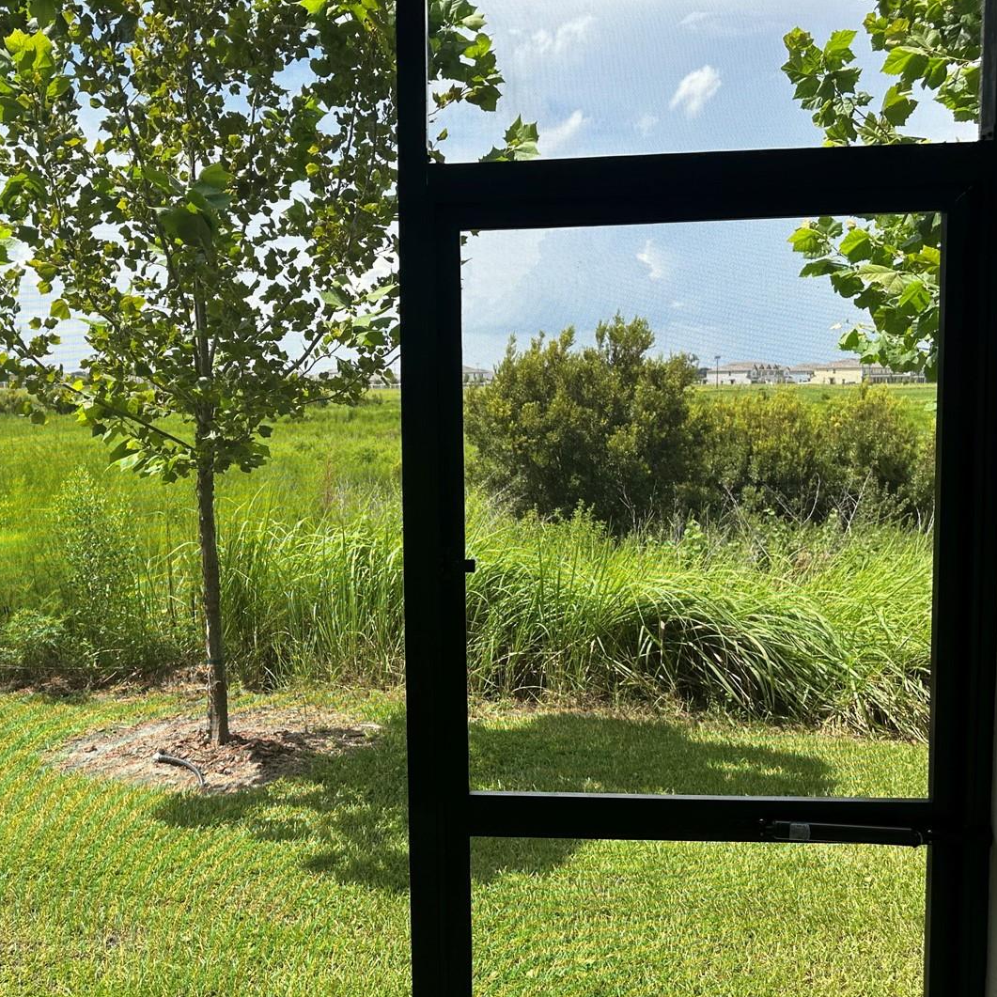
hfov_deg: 50.8
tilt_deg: -5.0
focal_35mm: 32
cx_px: 406
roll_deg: +0.7
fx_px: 1043
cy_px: 472
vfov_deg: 51.1
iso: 80
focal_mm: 6.86
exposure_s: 1/2028
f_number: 1.78
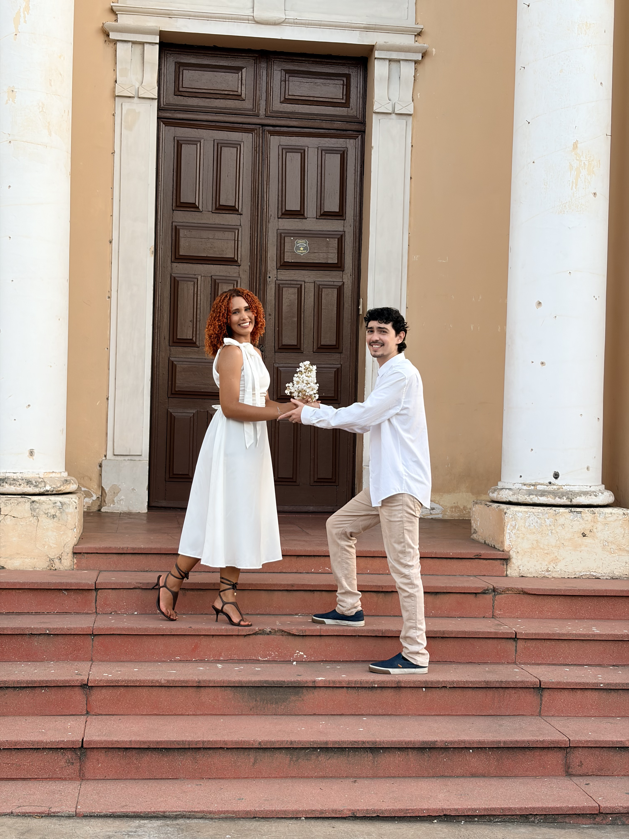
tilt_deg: +1.0
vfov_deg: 36.8
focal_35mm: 52
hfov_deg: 28.0
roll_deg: -1.5
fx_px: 1260
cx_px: 314
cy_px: 420
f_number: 1.6
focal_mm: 5.96
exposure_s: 1/121
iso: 25
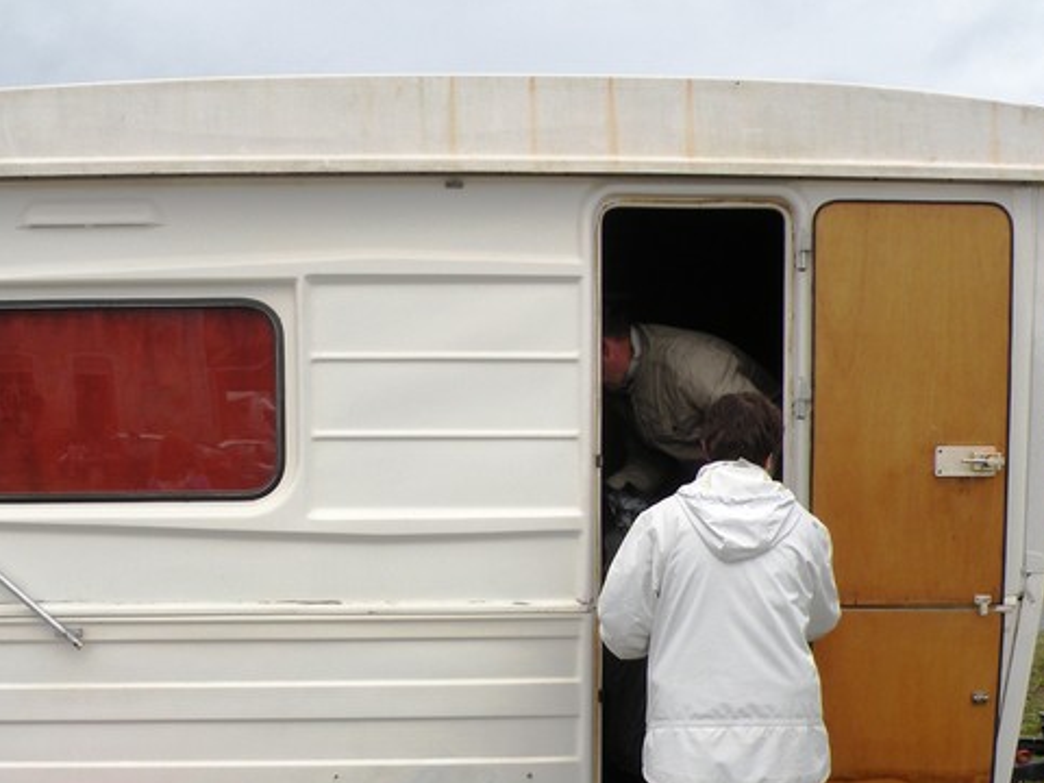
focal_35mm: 45
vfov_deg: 31.9
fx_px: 1357
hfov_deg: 42.1
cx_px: 485
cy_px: 537
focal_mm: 4.7
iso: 64
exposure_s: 1/91.2
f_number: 3.2
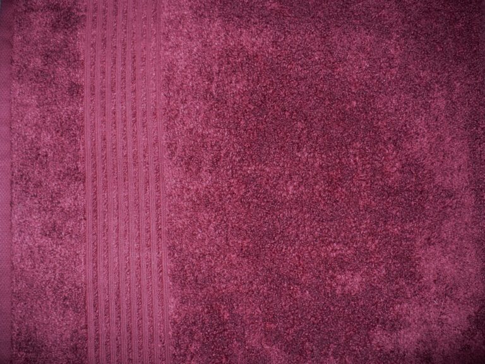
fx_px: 518
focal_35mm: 37
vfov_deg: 38.7
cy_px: 182
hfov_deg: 50.1
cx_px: 242
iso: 100
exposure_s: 1/30
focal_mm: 6.1
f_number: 2.8
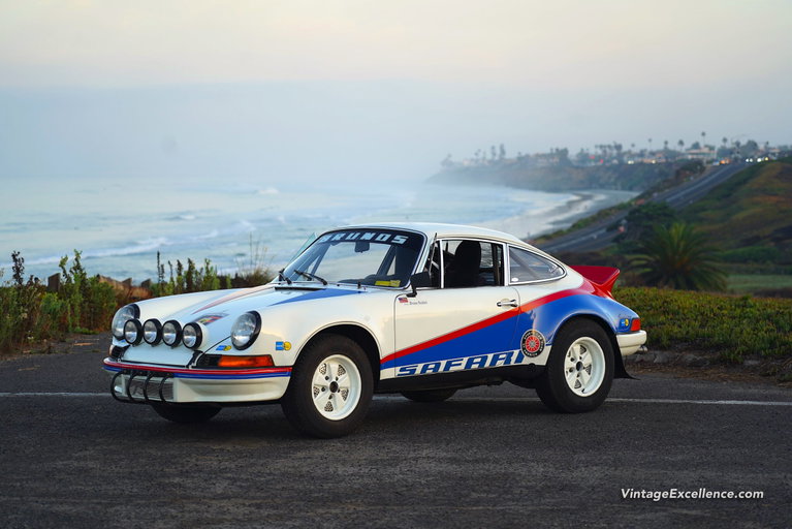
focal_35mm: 105
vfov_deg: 13.1
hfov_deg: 19.4
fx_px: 2311
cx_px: 396
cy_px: 264
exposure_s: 1/125
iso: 125
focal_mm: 105
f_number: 4
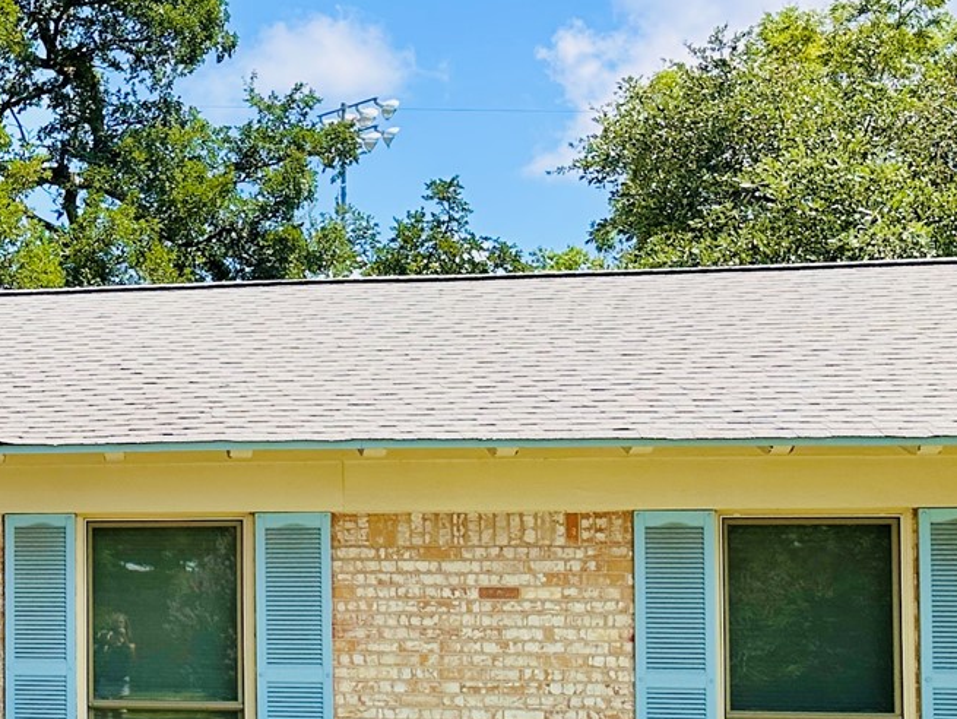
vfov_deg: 19.5
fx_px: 2075
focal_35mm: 75
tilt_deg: +3.6
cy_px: 526
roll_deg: -1.3
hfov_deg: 22.3
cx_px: -402
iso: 80
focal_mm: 6.86
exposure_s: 1/2252
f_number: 1.78
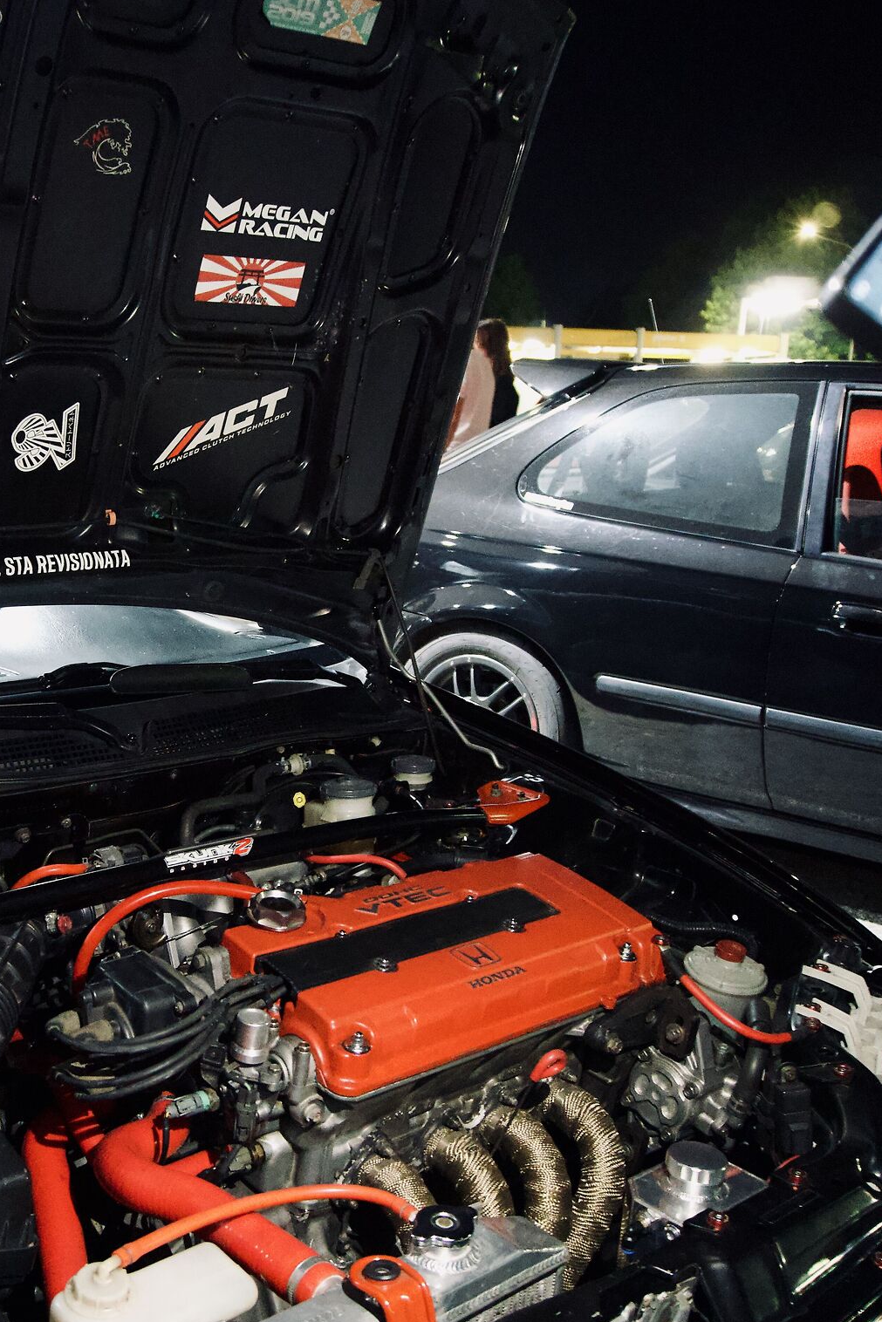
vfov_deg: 50.6
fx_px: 1396
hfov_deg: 34.2
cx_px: 205
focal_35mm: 38
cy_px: 739
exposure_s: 1/15
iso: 6400
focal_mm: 16
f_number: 3.5
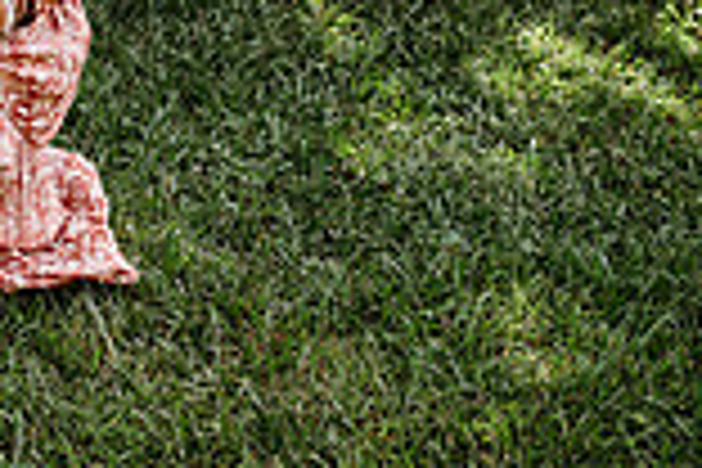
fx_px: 1735
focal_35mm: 89
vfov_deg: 14.5
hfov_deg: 20.6
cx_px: -243
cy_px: -200
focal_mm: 24
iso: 100
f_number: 2.2
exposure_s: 1/320
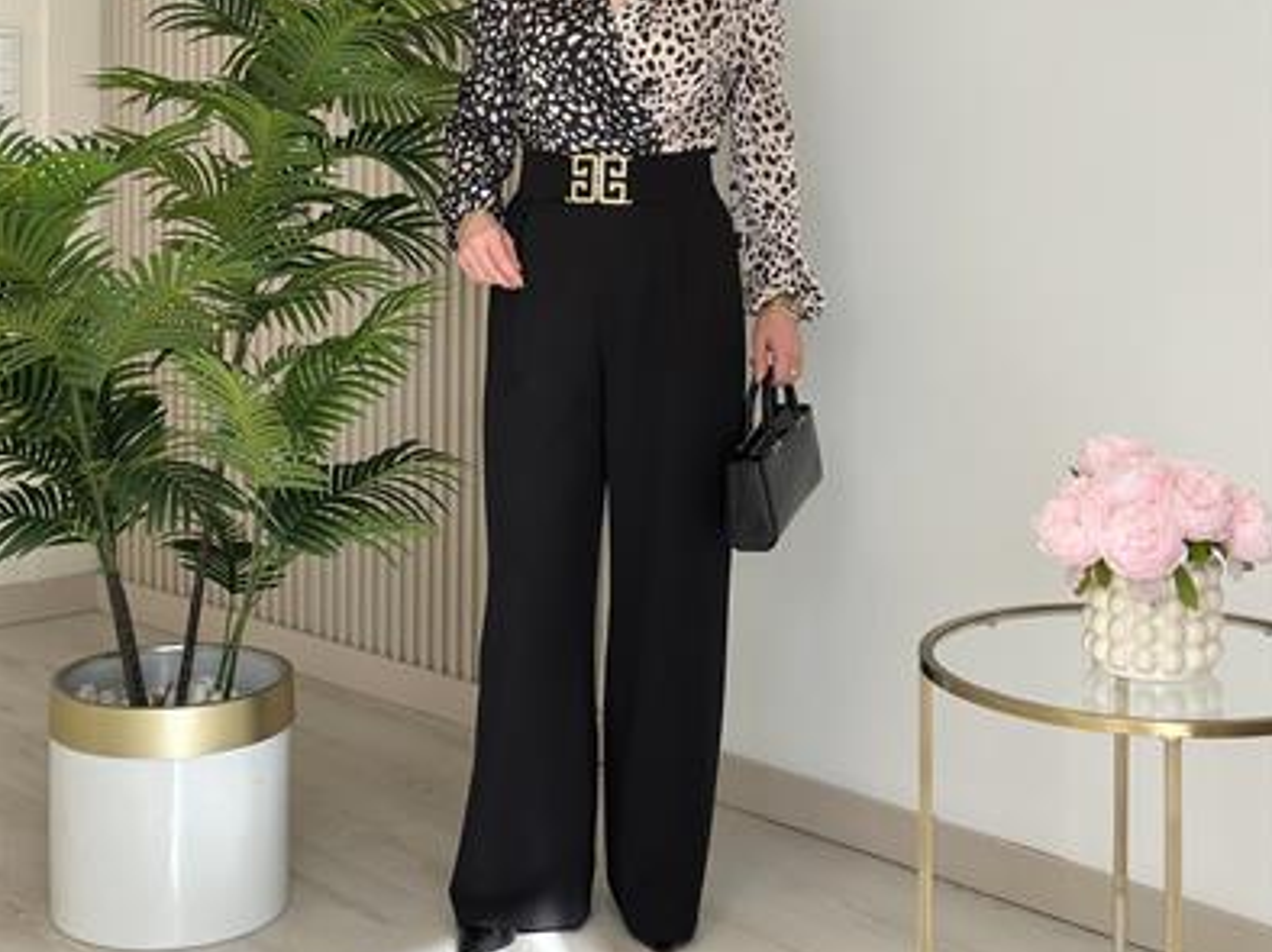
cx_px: 639
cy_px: 147
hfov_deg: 29.8
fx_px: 2387
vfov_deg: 22.2
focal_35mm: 65
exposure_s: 1/482
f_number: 1.78
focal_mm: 6.86
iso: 80
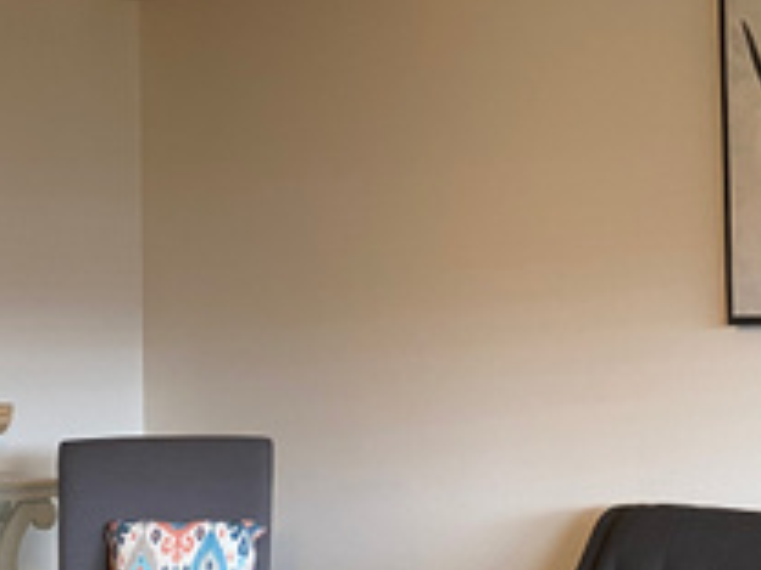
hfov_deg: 23.9
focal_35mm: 80
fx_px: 1759
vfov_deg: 18.4
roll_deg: +0.2
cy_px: 332
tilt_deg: +0.4
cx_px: 640
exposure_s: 1/60
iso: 100
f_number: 1.8
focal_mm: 4.25
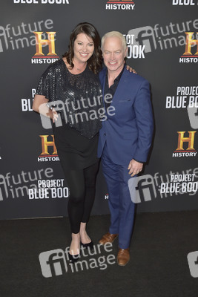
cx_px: 99
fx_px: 264
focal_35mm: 32
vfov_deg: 58.7
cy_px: 148
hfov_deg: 41.1
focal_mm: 32
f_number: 5.6
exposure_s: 1/250
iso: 250
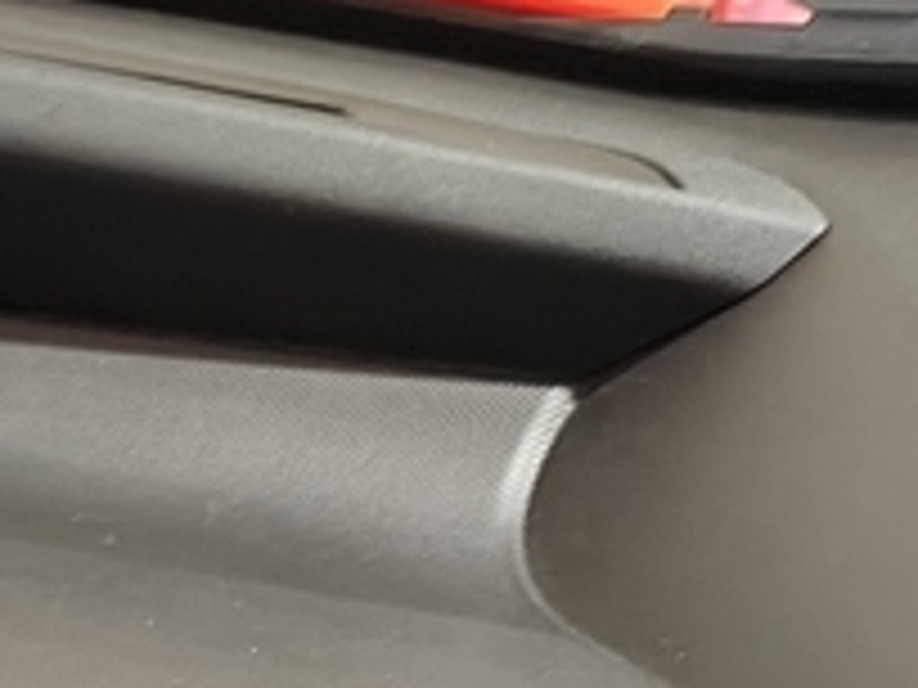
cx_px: -1598
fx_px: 4482
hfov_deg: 9.7
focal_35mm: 169
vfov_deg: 8.0
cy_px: 1785
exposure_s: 1/33
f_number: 1.8
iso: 125
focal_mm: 5.59
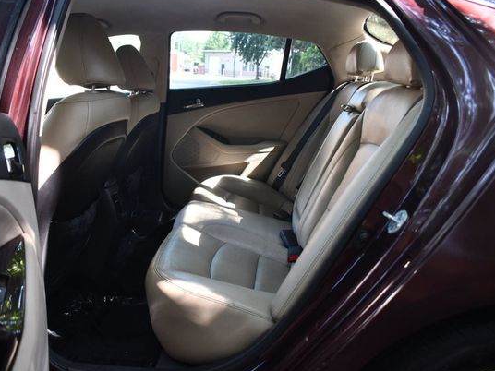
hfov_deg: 58.1
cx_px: 213
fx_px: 443
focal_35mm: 31
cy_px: 186
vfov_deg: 45.4
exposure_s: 1/125
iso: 1000
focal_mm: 18
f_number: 3.5
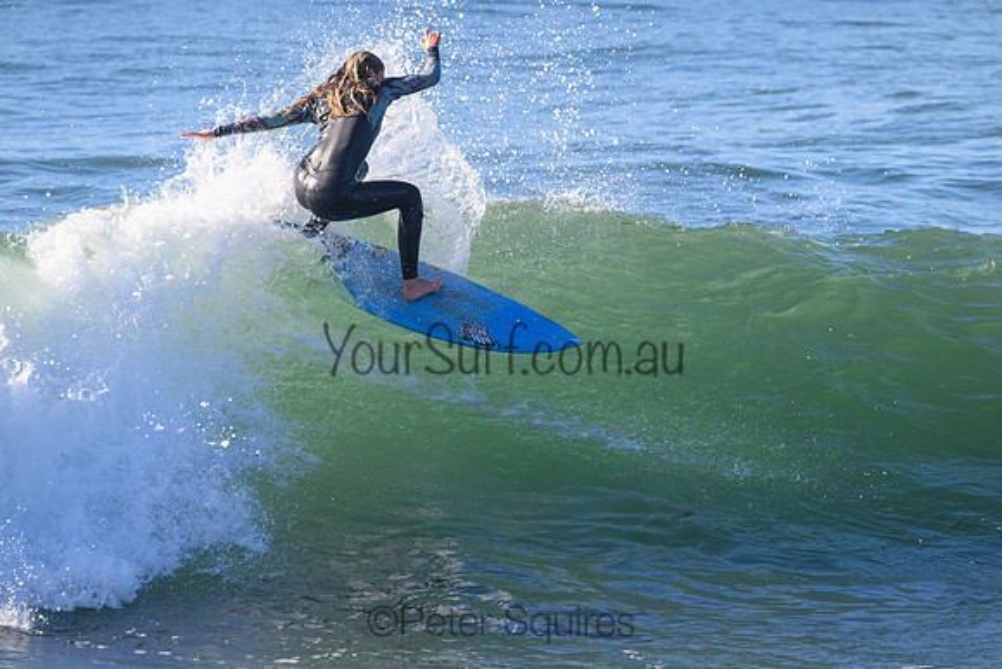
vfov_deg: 2.5
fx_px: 15311
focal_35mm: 550
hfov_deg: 3.7
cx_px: 501
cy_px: 334
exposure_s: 1/2000
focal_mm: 550
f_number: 11
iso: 2500
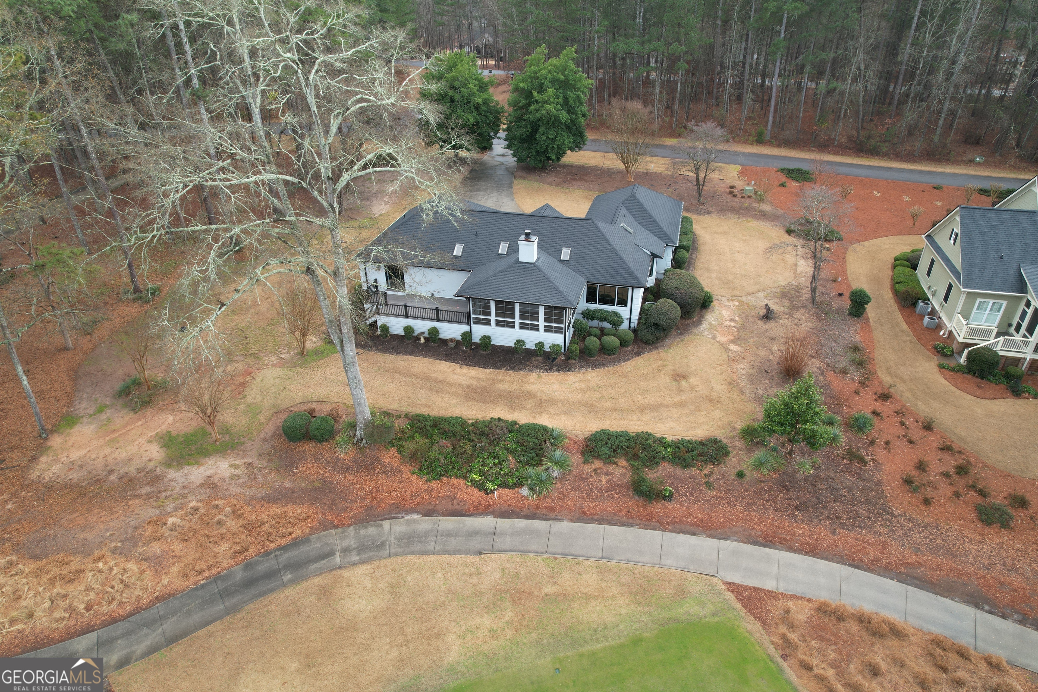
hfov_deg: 78.6
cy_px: 346
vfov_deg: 57.2
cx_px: 519
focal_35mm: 22
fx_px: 634
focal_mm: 8.38
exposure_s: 1/180
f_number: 2.8
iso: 100
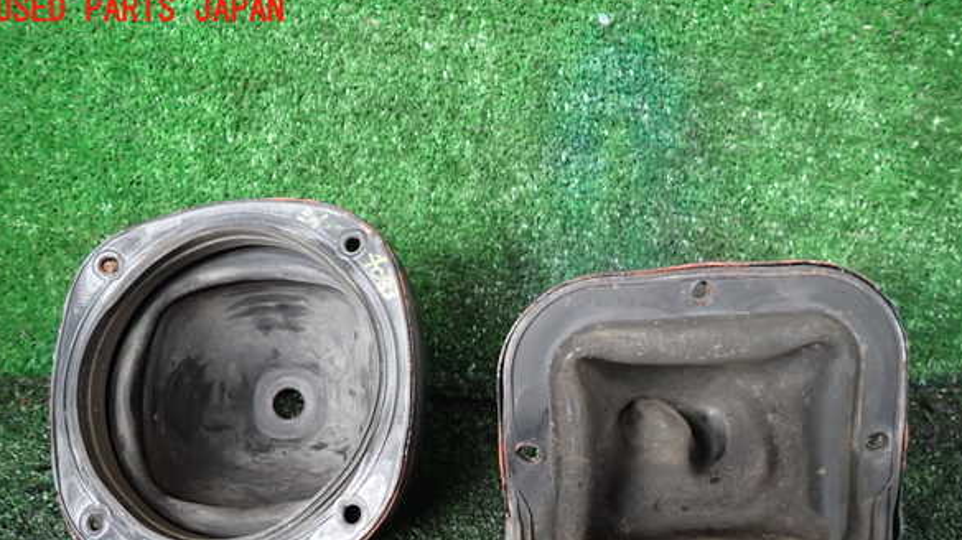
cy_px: 361
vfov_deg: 40.9
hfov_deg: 67.9
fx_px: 714
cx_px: 479
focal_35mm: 28
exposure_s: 1/30
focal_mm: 4.5
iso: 640
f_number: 2
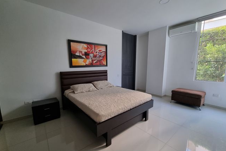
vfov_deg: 81.1
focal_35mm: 14
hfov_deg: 104.2
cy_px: 80
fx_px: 88
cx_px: 110
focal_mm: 2.2
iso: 250
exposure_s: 1/60
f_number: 2.2
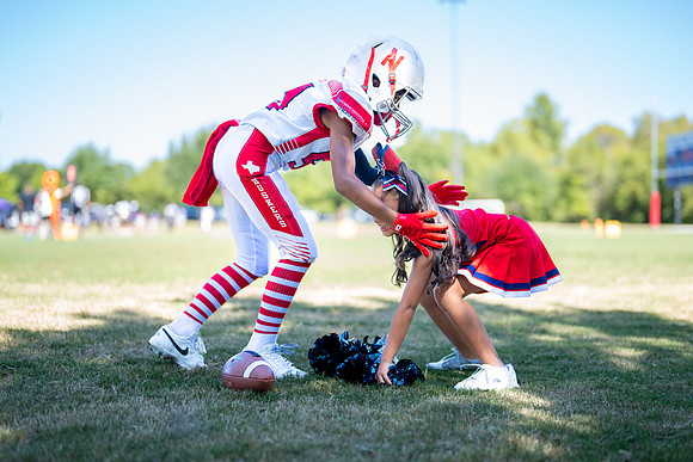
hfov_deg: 35.9
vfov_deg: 24.4
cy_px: 233
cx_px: 351
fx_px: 1070
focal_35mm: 56
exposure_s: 1/1250
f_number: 1.2
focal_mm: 50
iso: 100
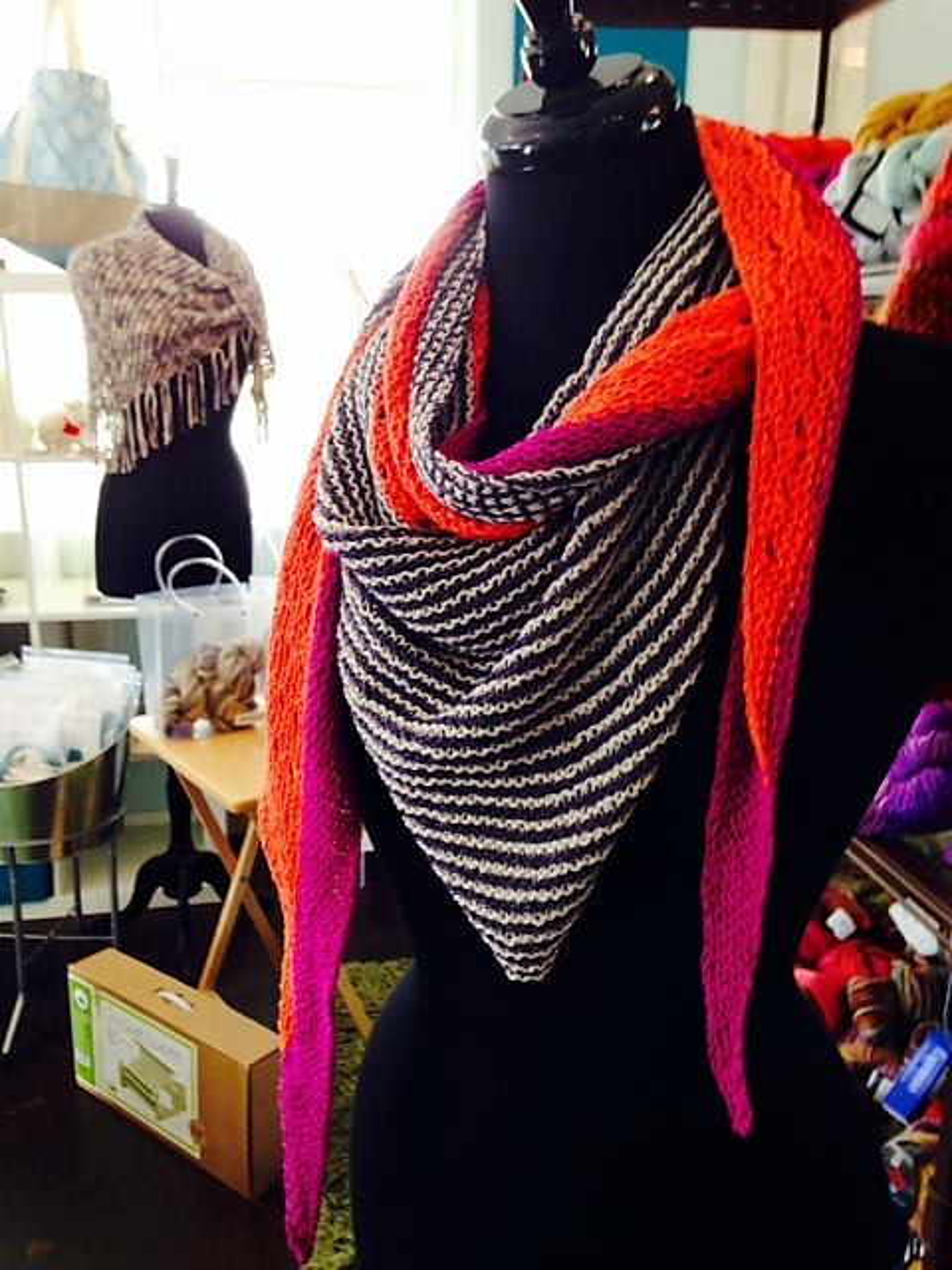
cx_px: 476
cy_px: 635
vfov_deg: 55.4
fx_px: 1210
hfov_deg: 42.9
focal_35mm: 33
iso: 50
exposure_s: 1/24
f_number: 2.4
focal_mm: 4.12
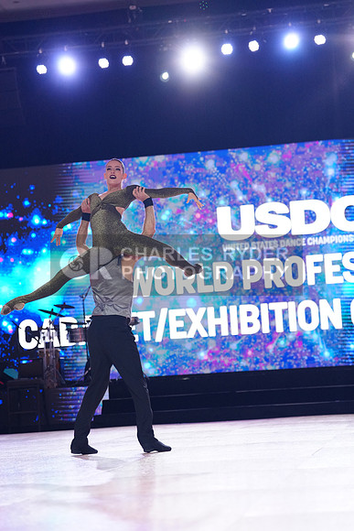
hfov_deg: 15.4
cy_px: 266
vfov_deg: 22.9
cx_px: 177
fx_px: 1312
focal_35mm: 89
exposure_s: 1/400
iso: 2000
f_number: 2.8
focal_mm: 89
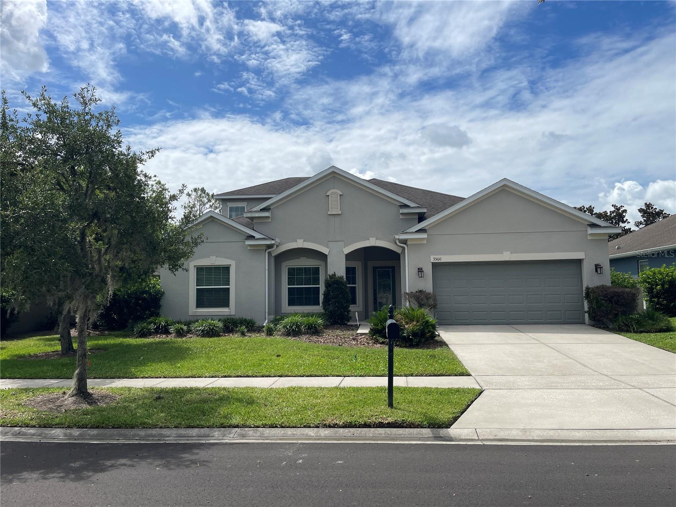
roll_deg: -0.1
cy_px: 254
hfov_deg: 69.4
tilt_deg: +3.9
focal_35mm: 25
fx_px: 488
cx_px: 338
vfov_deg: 54.9
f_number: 1.6
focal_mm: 5.1
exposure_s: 1/6250
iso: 32
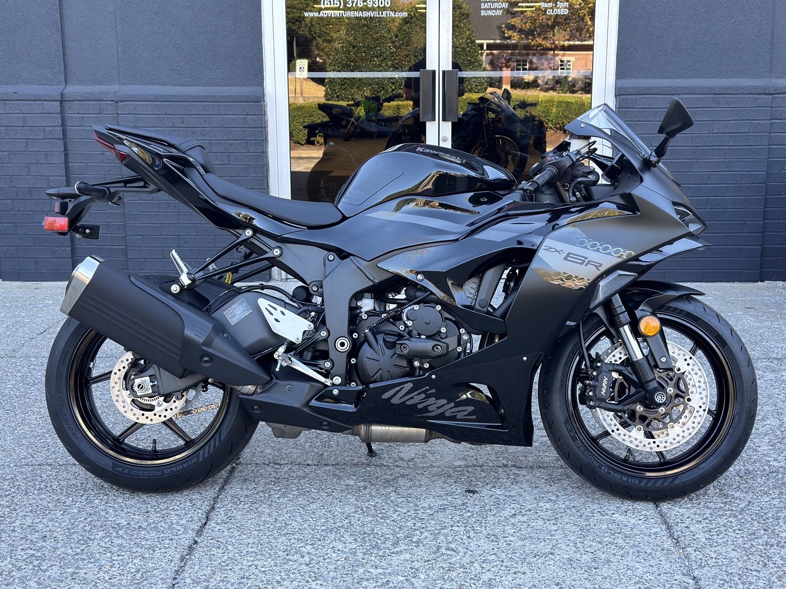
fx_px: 1067
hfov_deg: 40.4
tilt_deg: -11.0
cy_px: 294
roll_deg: +0.7
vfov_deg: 30.9
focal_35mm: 47
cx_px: 393
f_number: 1.78
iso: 80
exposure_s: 1/216
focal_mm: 6.76
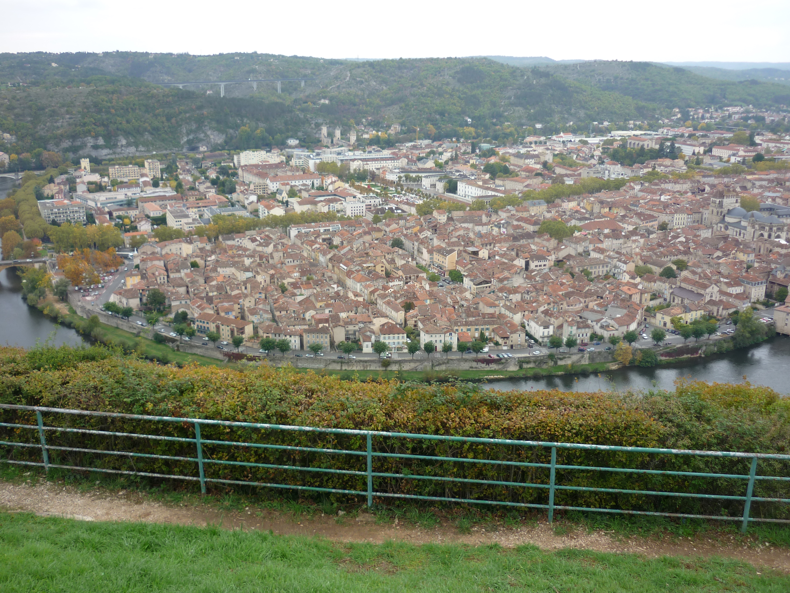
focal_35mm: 33
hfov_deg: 55.4
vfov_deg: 42.9
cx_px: 395
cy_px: 296
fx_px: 753
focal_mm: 5.5
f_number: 2.8
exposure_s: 1/160
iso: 80
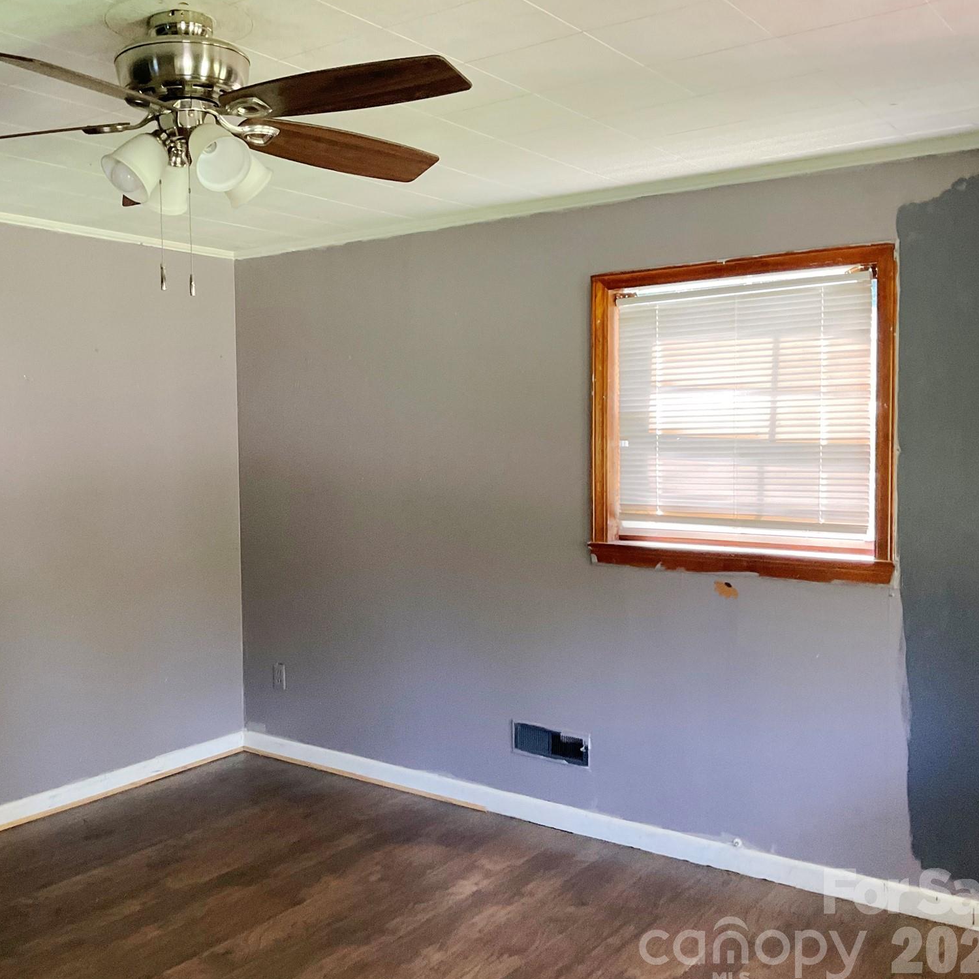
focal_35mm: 35
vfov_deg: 47.2
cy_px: 495
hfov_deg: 46.8
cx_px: 364
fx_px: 1120
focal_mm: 3
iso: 160
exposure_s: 1/60
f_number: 1.8
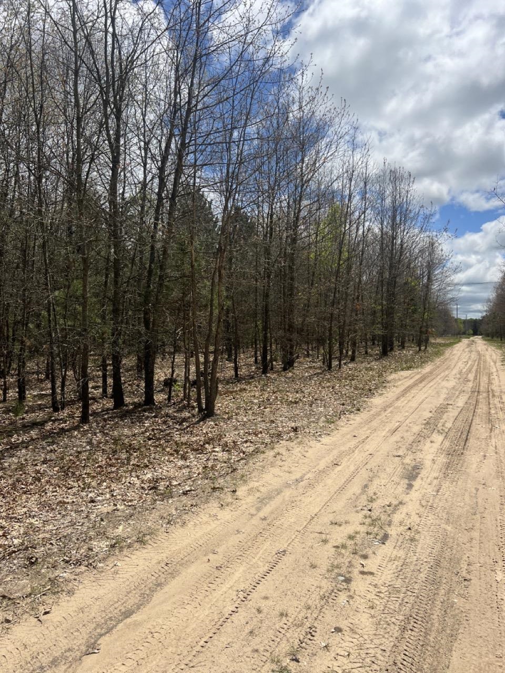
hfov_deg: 53.1
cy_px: 336
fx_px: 506
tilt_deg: -0.1
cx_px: 252
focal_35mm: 26
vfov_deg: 67.3
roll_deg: +0.1
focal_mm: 5.7
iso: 50
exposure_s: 1/6211
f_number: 1.5
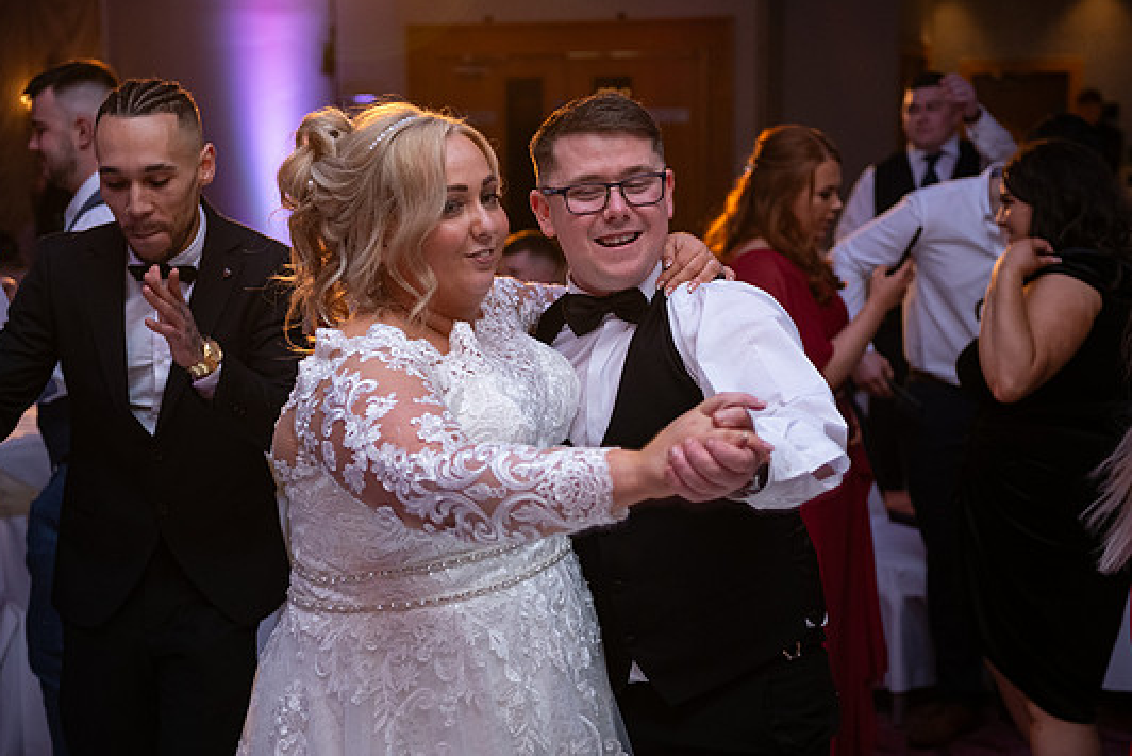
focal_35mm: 60
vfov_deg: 22.6
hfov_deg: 33.4
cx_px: 557
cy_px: 404
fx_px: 1887
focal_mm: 55
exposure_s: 1/160
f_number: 3.5
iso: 1250
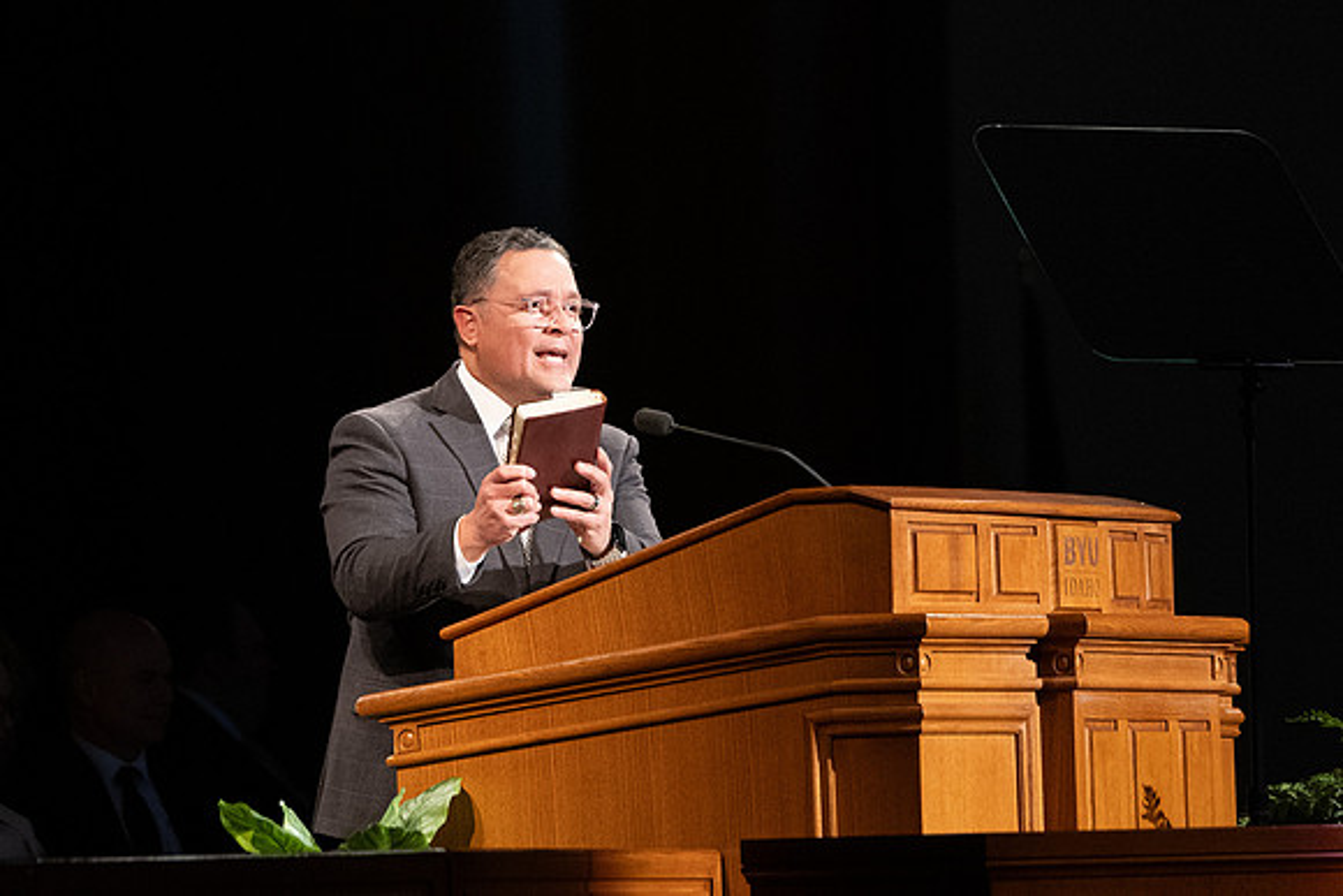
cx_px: 478
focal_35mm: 371
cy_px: 240
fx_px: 13851
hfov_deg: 5.6
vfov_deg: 3.7
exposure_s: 1/250
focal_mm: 180
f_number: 3.5
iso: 3200
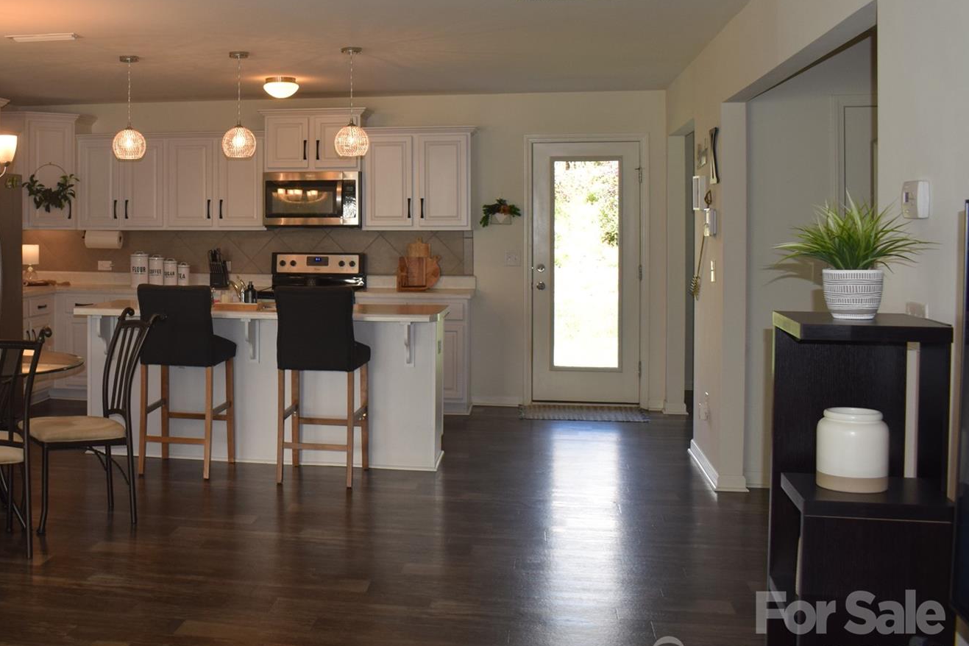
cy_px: 228
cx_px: 245
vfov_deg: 31.7
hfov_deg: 44.9
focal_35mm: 42
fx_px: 1130
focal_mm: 18
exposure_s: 1/125
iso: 450
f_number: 5.6
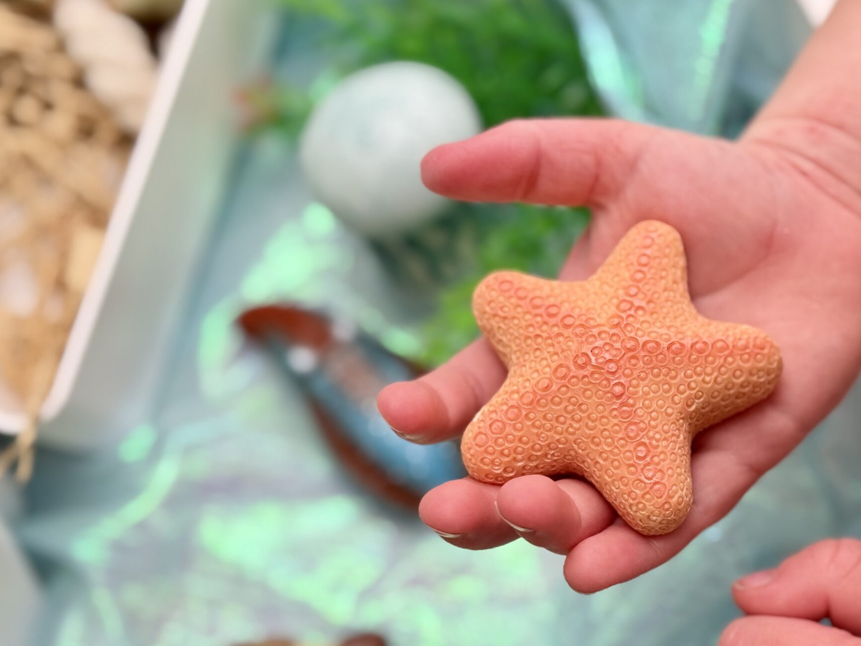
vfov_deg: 20.7
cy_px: 409
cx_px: 632
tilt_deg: -68.8
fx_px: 1766
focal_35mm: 71
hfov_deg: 27.1
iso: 64
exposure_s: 1/130
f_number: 1.78
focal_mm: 6.76
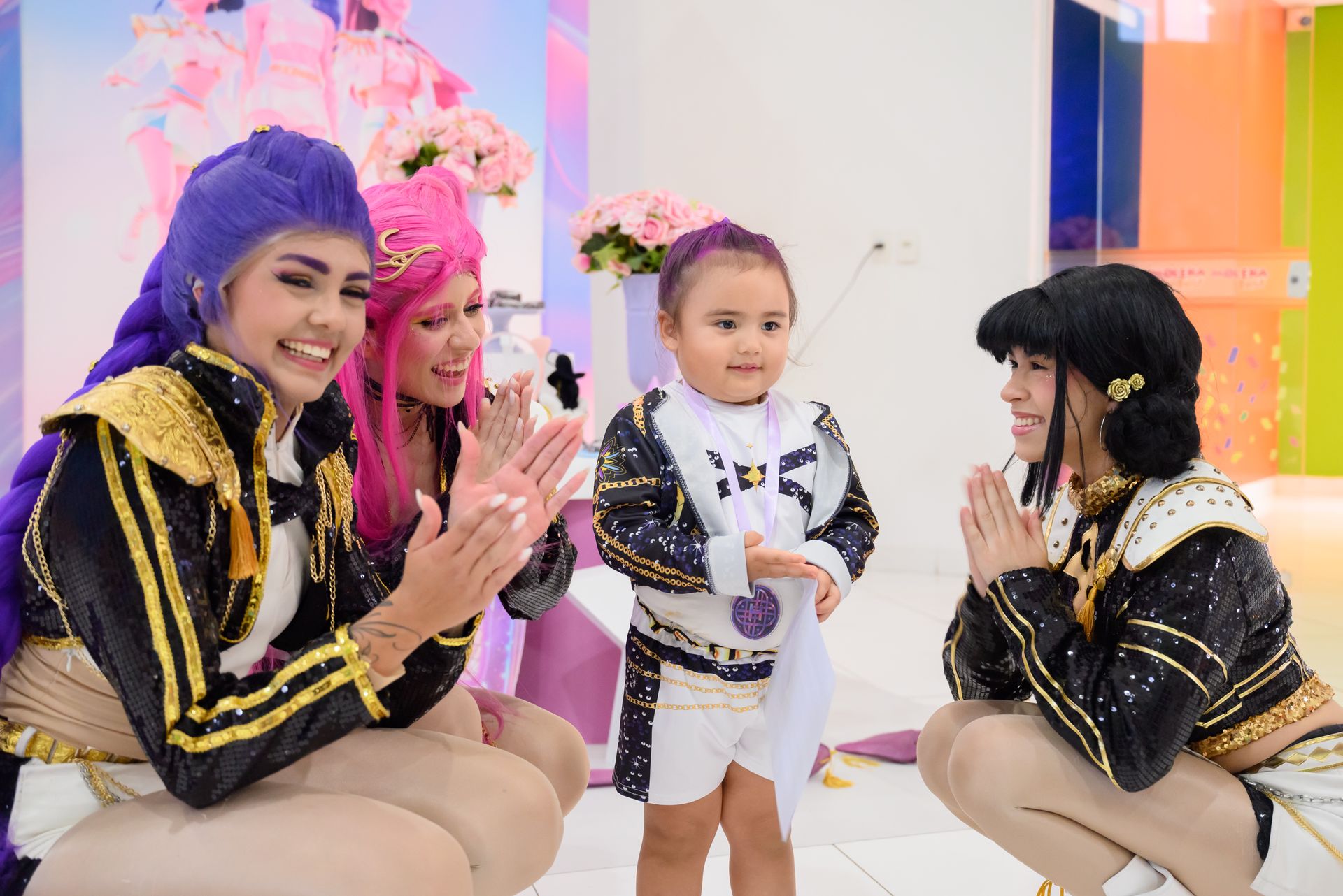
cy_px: 448
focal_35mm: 47
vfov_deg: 28.7
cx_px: 672
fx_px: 1754
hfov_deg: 41.9
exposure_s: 1/160
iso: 1600
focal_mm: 47
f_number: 4
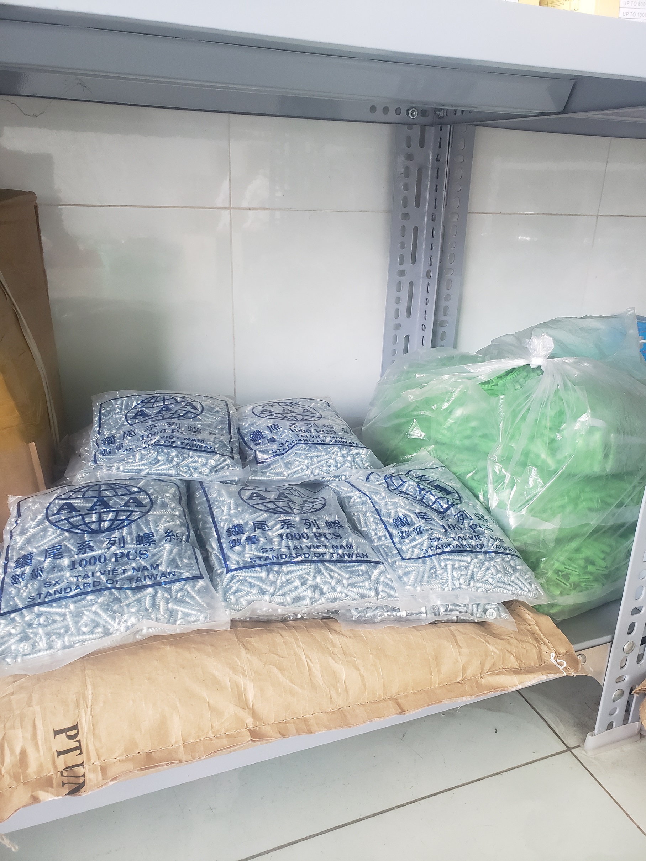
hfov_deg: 53.1
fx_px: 647
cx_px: 323
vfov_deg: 67.3
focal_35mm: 26
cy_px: 430
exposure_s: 1/60
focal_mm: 4.3
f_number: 2.4
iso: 200
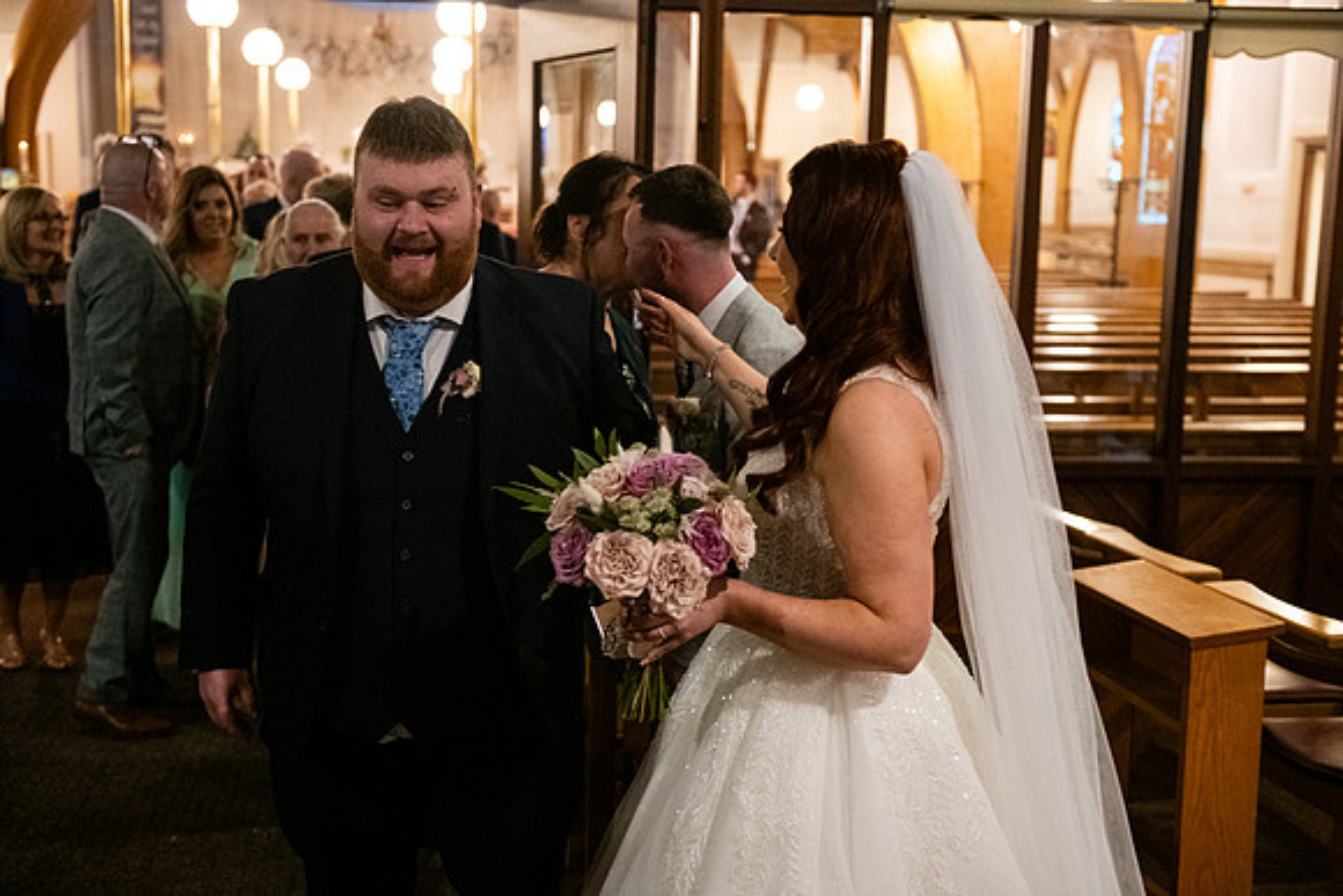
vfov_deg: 28.1
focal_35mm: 48
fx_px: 1791
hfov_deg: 41.1
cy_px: 448
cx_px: 672
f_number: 3.5
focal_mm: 48
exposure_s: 1/160
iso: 2500
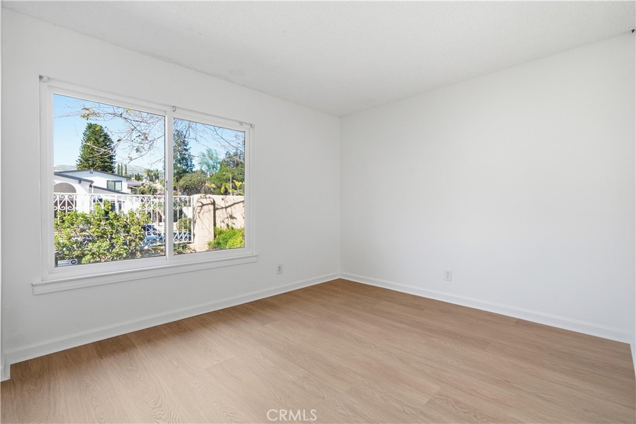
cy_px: 212
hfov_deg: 96.8
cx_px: 318
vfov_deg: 73.7
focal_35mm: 16
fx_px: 283
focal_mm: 16
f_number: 9
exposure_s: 1/100
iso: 200
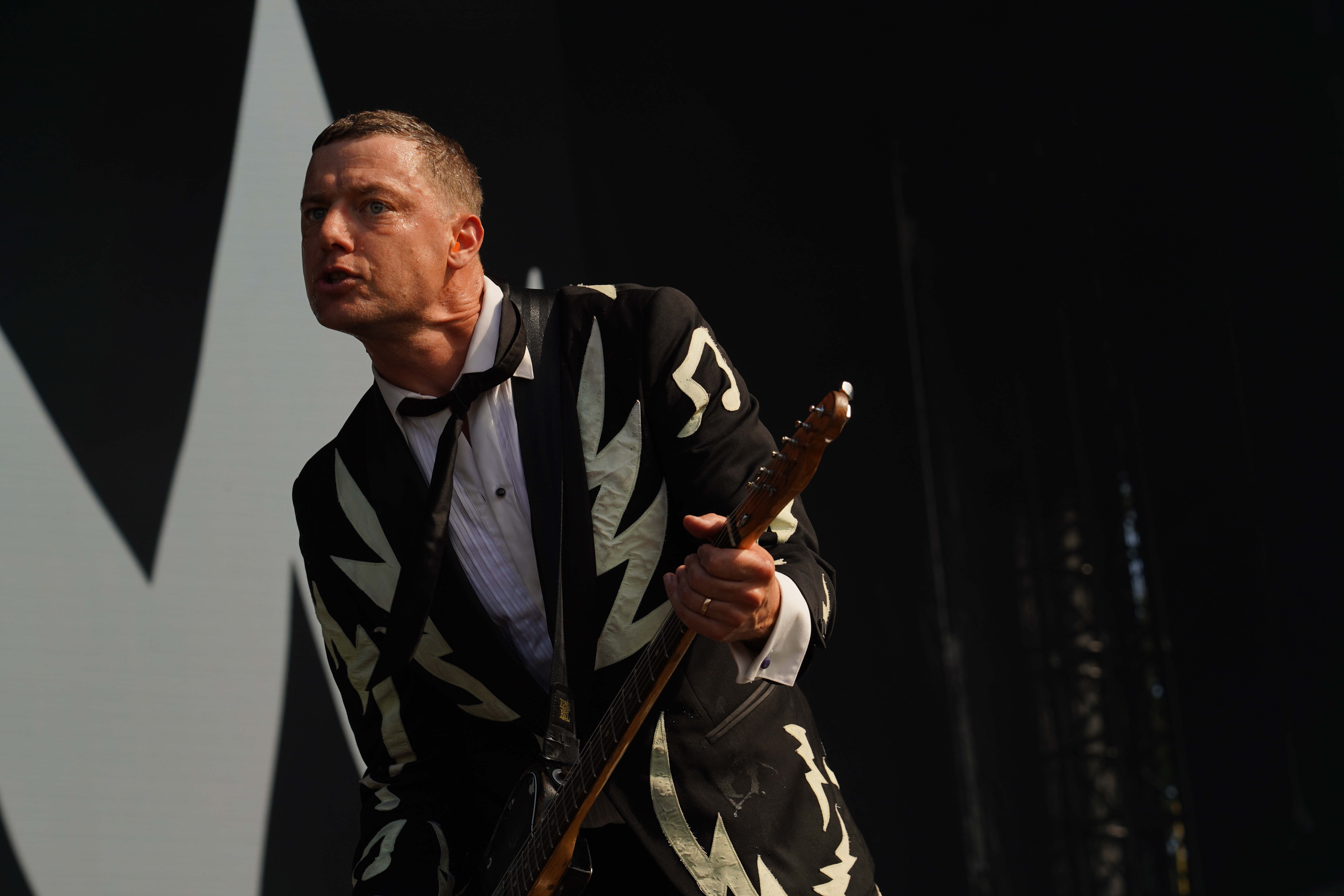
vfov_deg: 13.0
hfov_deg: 19.5
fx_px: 3920
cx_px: 672
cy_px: 448
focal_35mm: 105
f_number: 7.1
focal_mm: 105
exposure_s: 1/400
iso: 100
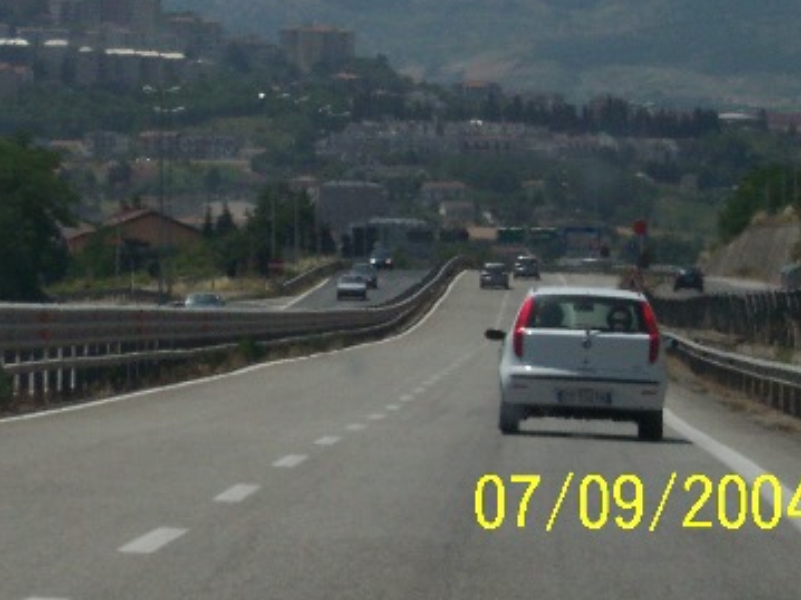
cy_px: 0
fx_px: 5875
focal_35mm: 254
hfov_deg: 7.8
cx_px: 16
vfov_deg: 5.8
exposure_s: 1/500
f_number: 8
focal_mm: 24
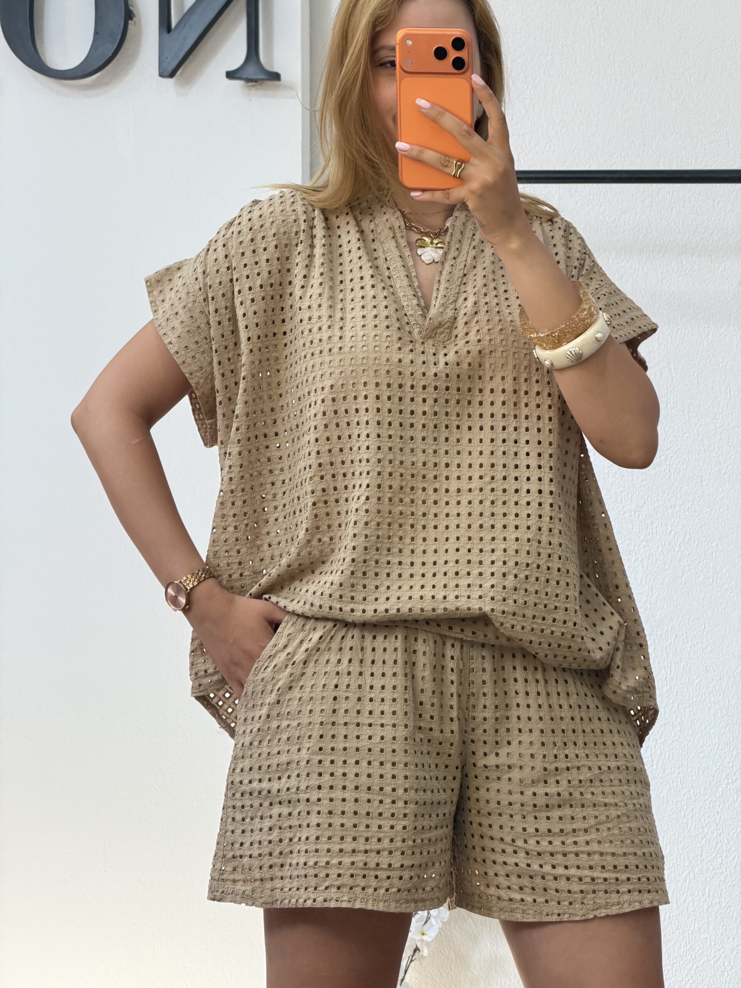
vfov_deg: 19.6
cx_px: 370
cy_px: 494
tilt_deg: -19.4
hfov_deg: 14.8
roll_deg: -0.5
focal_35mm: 100
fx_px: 2854
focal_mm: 16.89
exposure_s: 1/102
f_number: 2.8
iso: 200
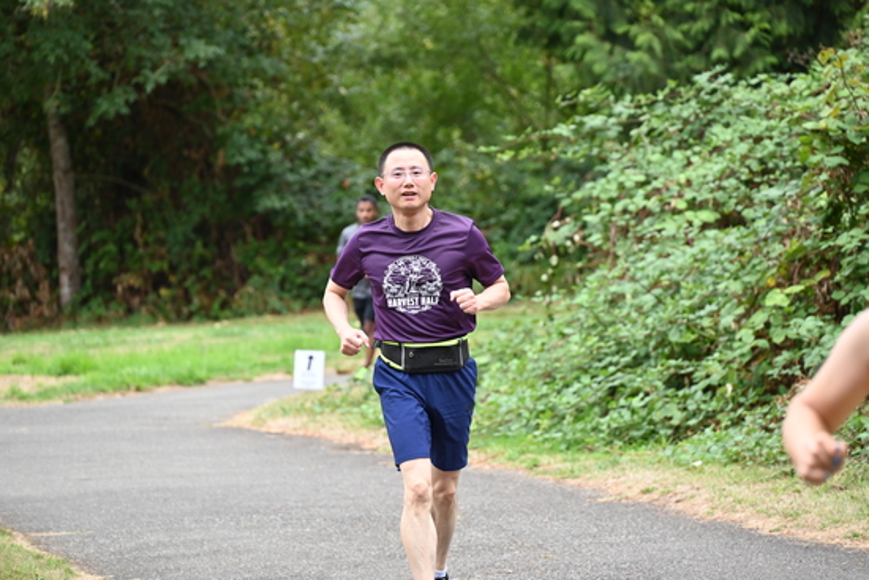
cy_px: 290
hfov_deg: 10.3
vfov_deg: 6.9
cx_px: 434
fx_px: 4829
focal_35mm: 200
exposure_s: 1/250
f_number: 6.3
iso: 560
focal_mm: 200
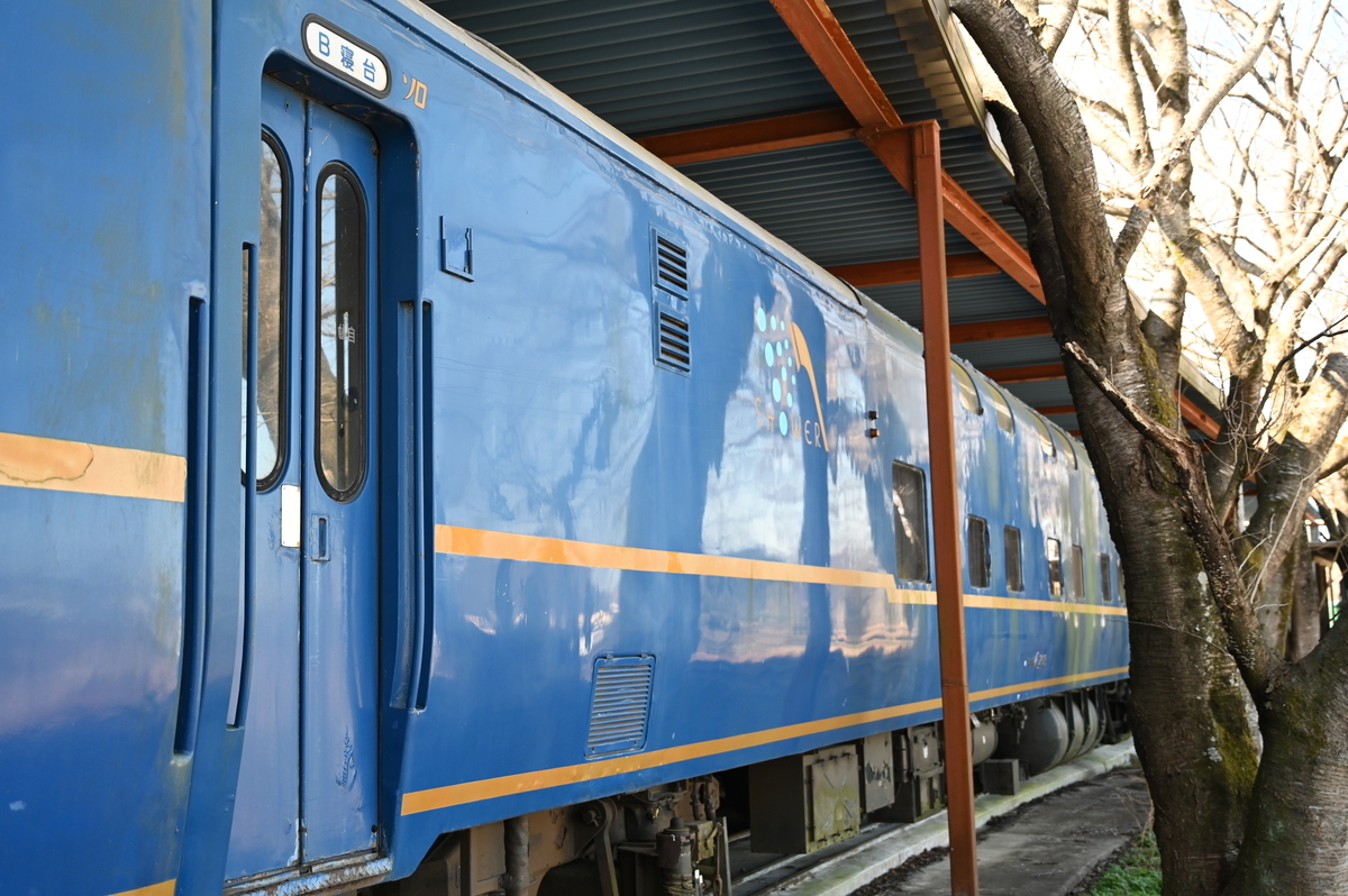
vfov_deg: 32.6
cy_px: 448
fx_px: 1534
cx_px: 674
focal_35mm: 41
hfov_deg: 47.4
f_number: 4
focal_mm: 41
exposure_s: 1/250
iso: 360
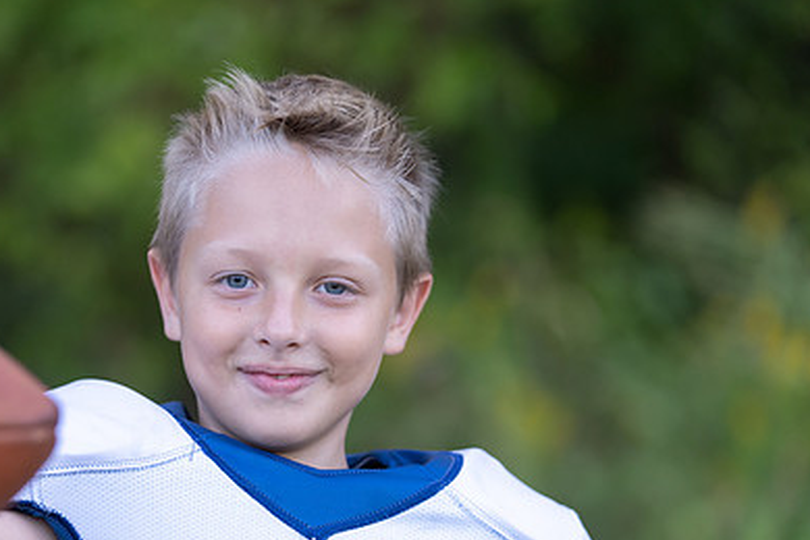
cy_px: 394
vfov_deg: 7.8
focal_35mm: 177
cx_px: 291
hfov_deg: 11.6
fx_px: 3982
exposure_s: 1/320
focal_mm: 119
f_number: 2.8
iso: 400
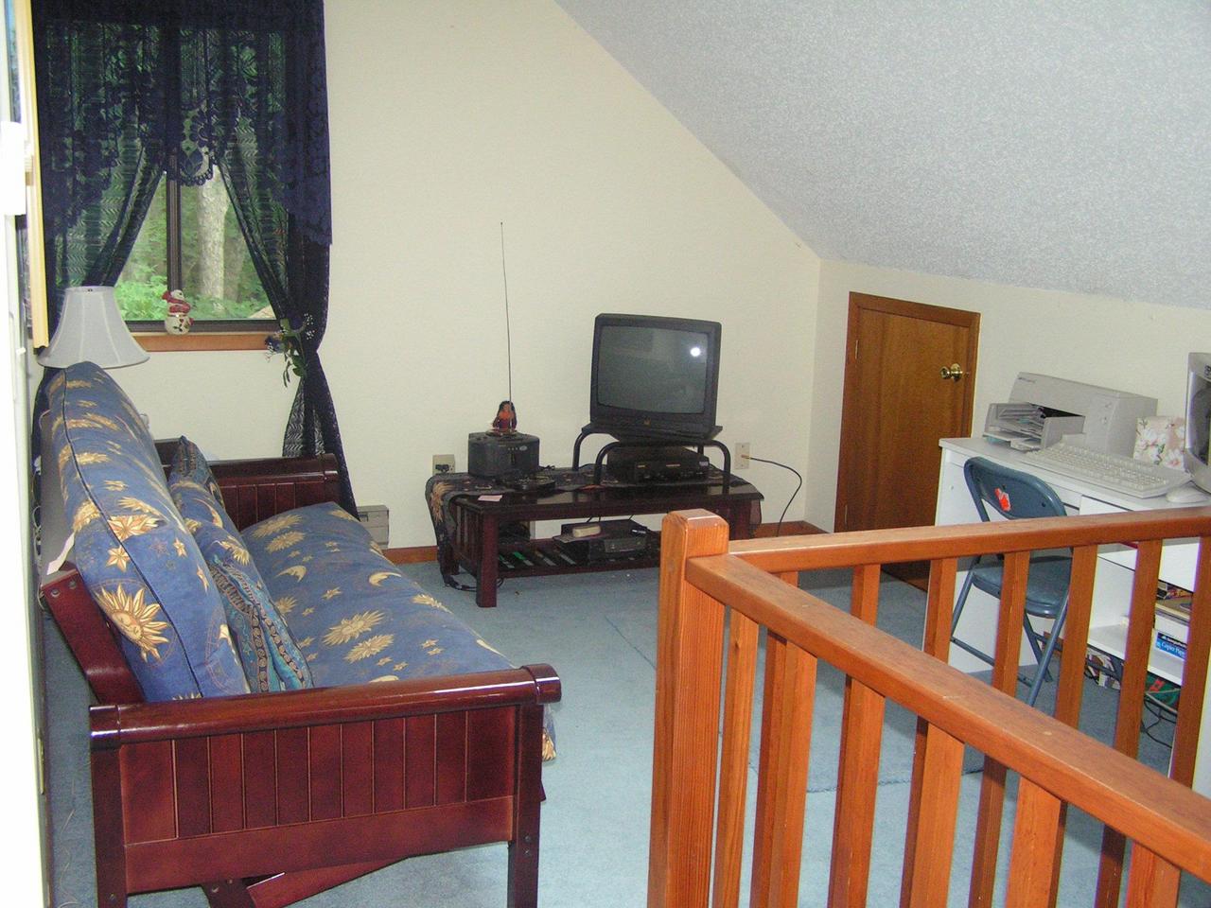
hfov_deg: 49.0
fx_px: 1329
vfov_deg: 37.7
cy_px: 454
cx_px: 606
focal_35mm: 38
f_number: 2.8
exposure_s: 1/40
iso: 200
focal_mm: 6.3
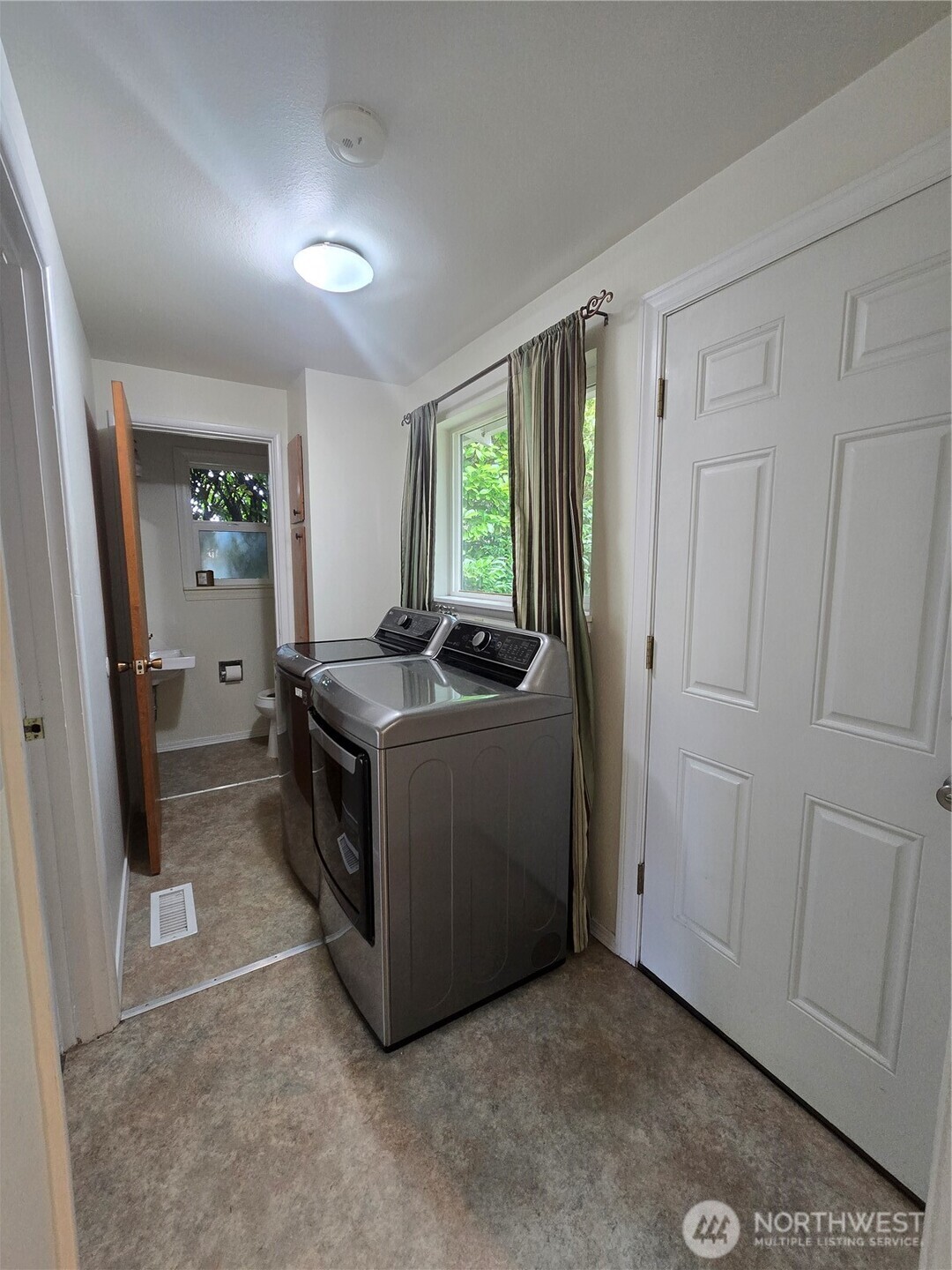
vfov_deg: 106.2
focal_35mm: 13
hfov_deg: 89.9
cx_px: 476
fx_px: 477
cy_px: 635
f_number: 2.2
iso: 400
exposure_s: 1/60
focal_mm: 2.2
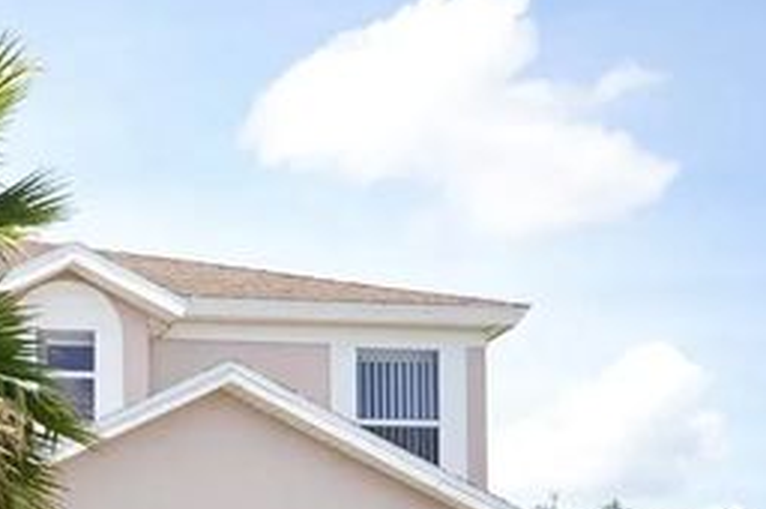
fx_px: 1594
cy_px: 572
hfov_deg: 24.4
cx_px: -165
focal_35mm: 75
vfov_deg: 17.5
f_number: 5.6
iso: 100
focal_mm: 20
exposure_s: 1/200
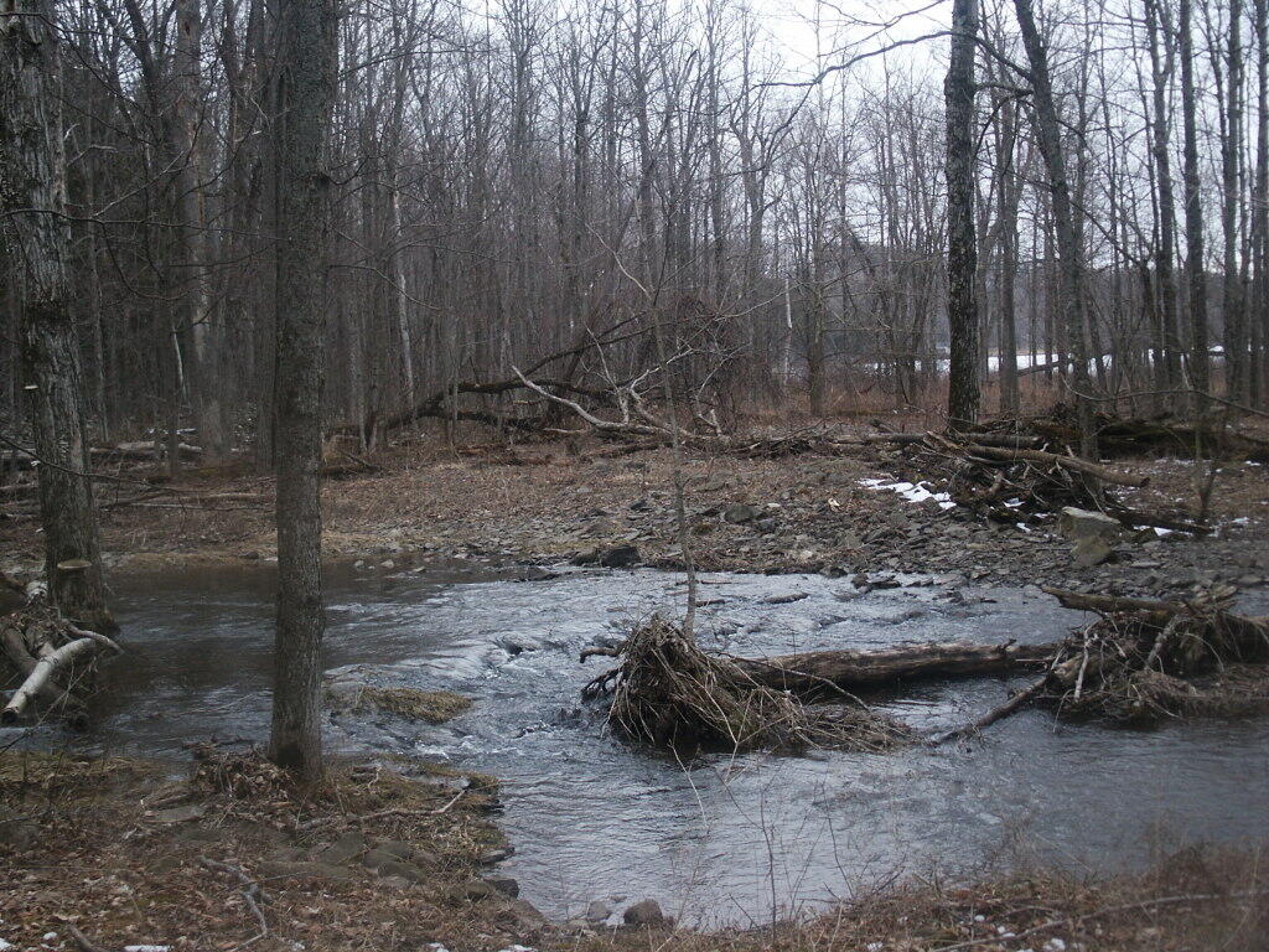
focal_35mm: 46
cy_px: 476
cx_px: 634
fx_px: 1686
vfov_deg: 31.5
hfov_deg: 41.2
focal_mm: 9.69
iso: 64
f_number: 3.6
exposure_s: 1/250
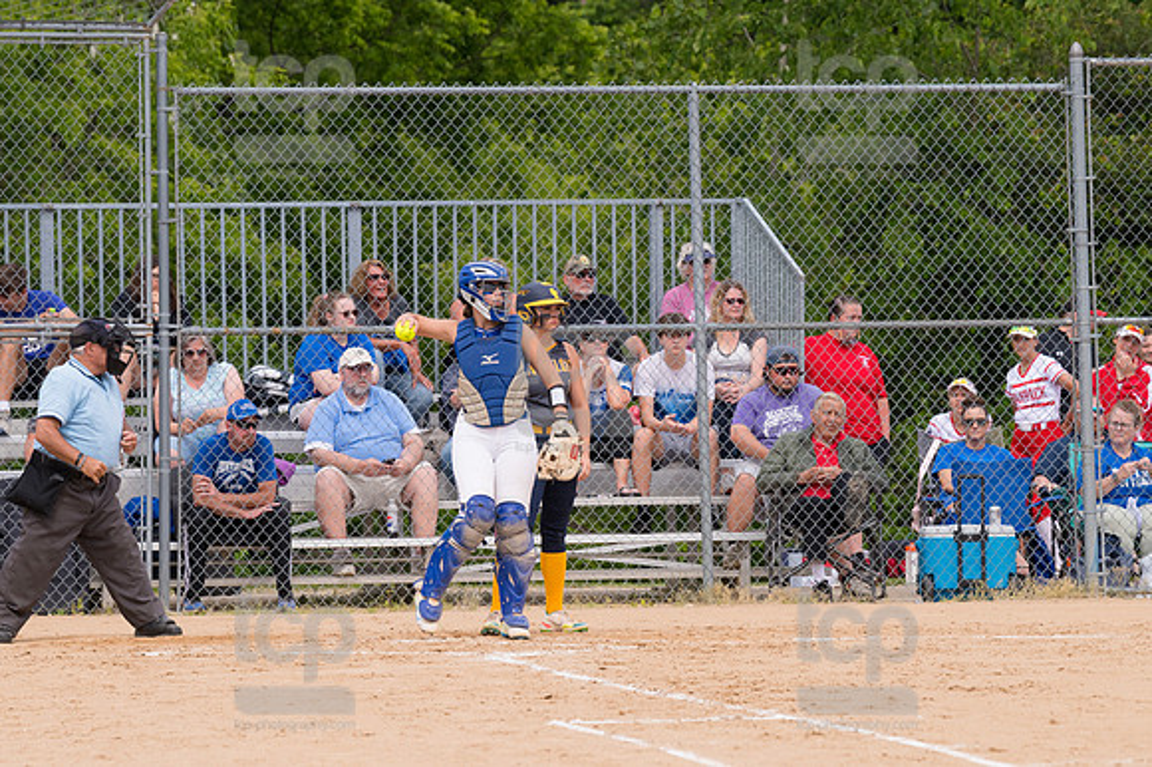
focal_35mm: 300
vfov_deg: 4.6
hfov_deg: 6.9
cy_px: 384
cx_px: 576
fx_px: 9594
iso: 320
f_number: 5.6
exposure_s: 1/1600
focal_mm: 200
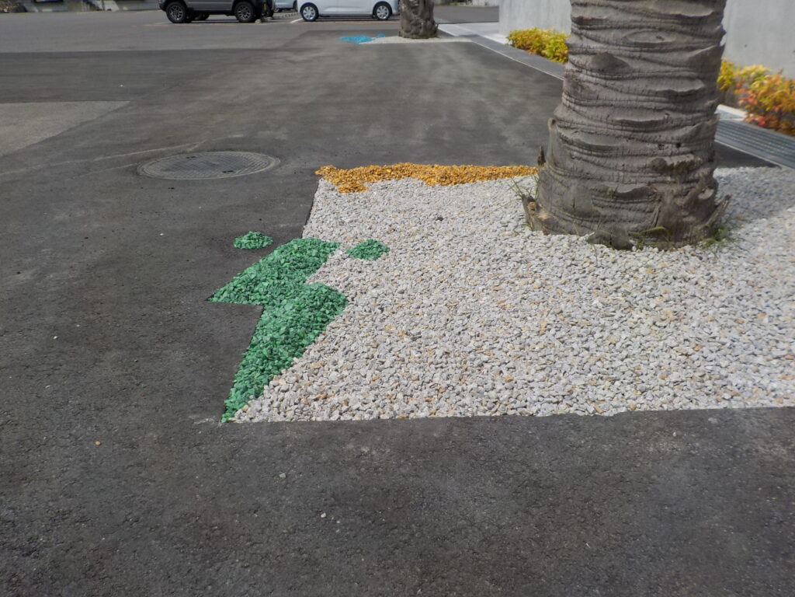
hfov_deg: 60.0
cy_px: 298
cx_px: 398
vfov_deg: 46.8
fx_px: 689
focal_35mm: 30
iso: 125
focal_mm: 4.1
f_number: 3.3
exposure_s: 1/1250
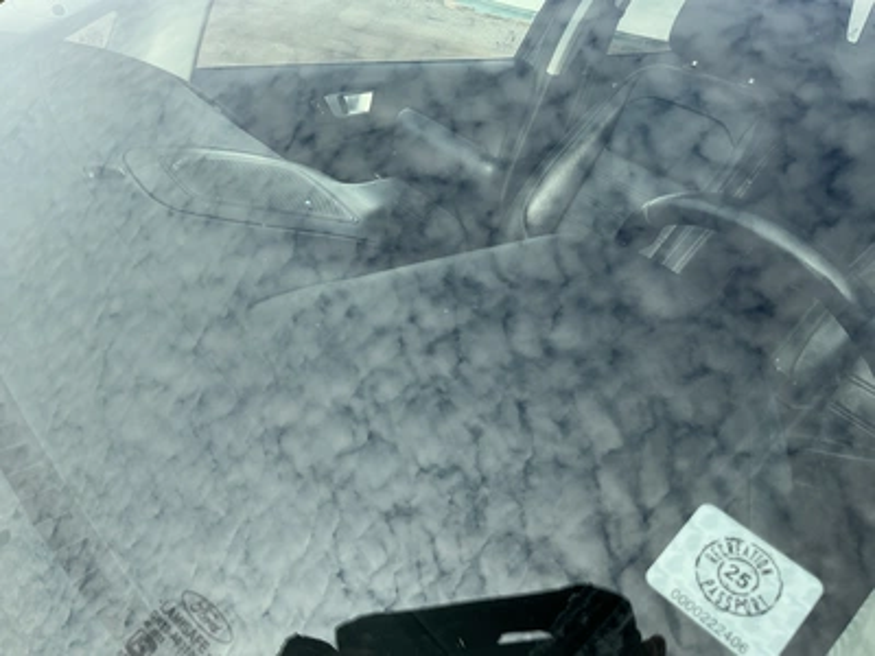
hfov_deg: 63.4
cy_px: 328
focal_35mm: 28
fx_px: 708
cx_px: 438
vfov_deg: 49.7
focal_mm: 3
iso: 25
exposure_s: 1/593
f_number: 1.8
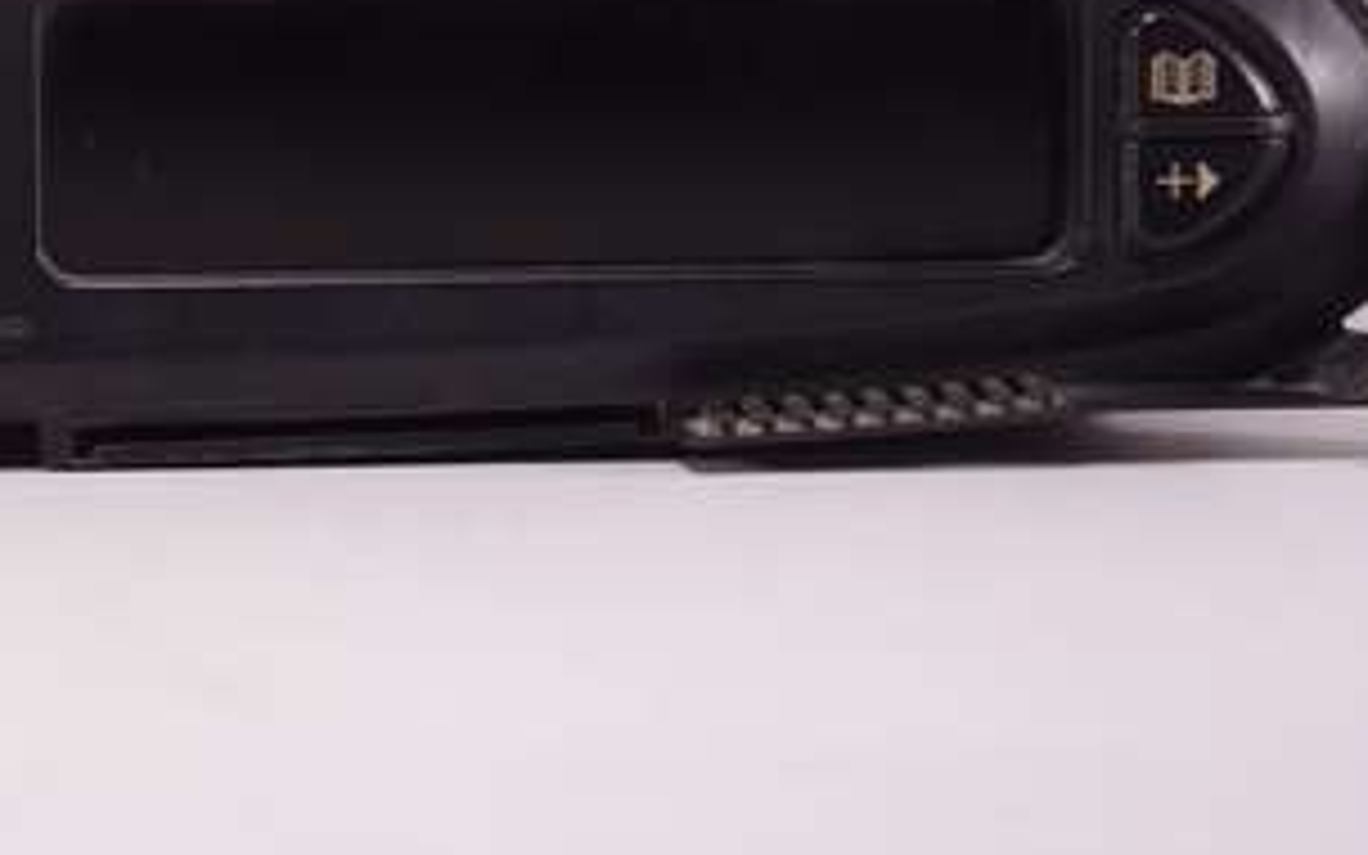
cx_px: -86
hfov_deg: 16.8
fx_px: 4511
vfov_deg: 10.8
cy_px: 148
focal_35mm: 121
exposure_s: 1/50
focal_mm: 17.4
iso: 125
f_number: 3.2
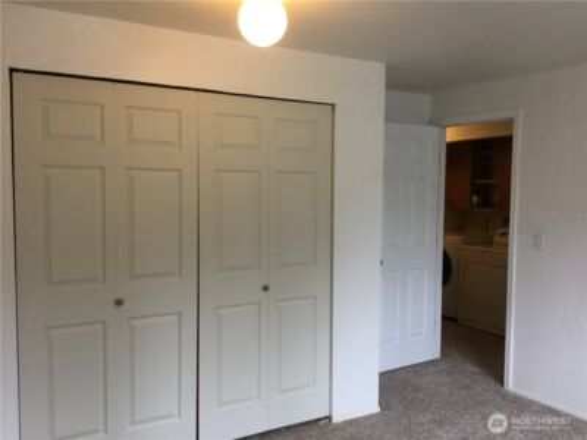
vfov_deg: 45.4
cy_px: 220
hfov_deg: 58.4
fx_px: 526
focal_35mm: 31
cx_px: 294
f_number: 2.4
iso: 64
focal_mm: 3.3
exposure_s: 1/30
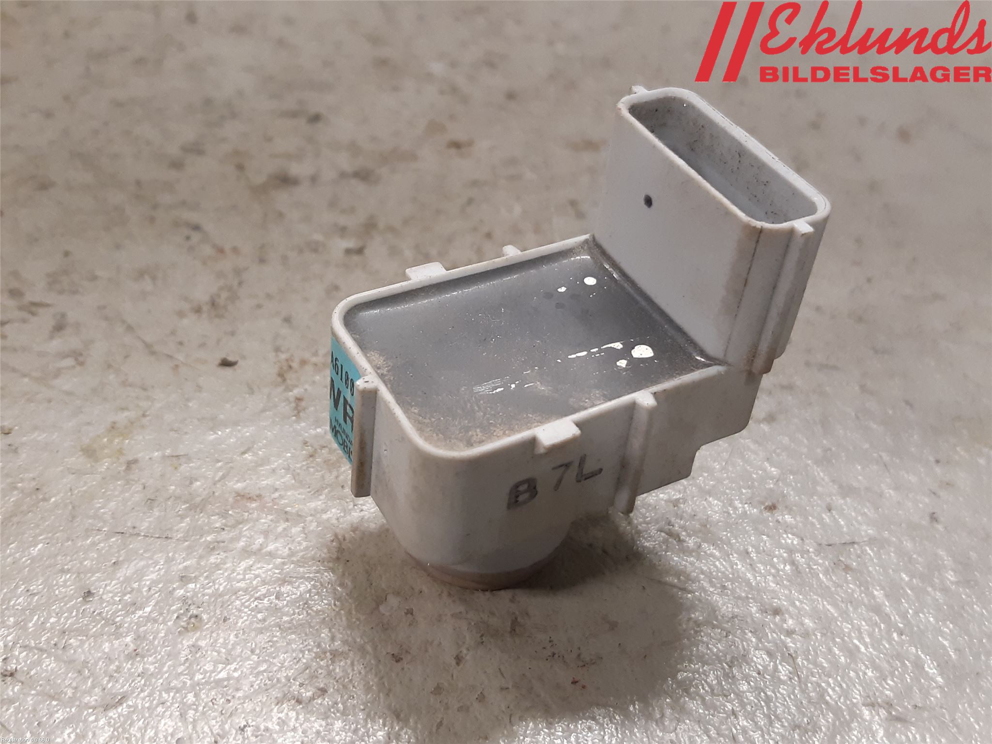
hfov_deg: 67.3
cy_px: 372
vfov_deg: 53.1
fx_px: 745
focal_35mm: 26
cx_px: 496
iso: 160
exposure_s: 1/50
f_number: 1.7
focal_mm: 3.93
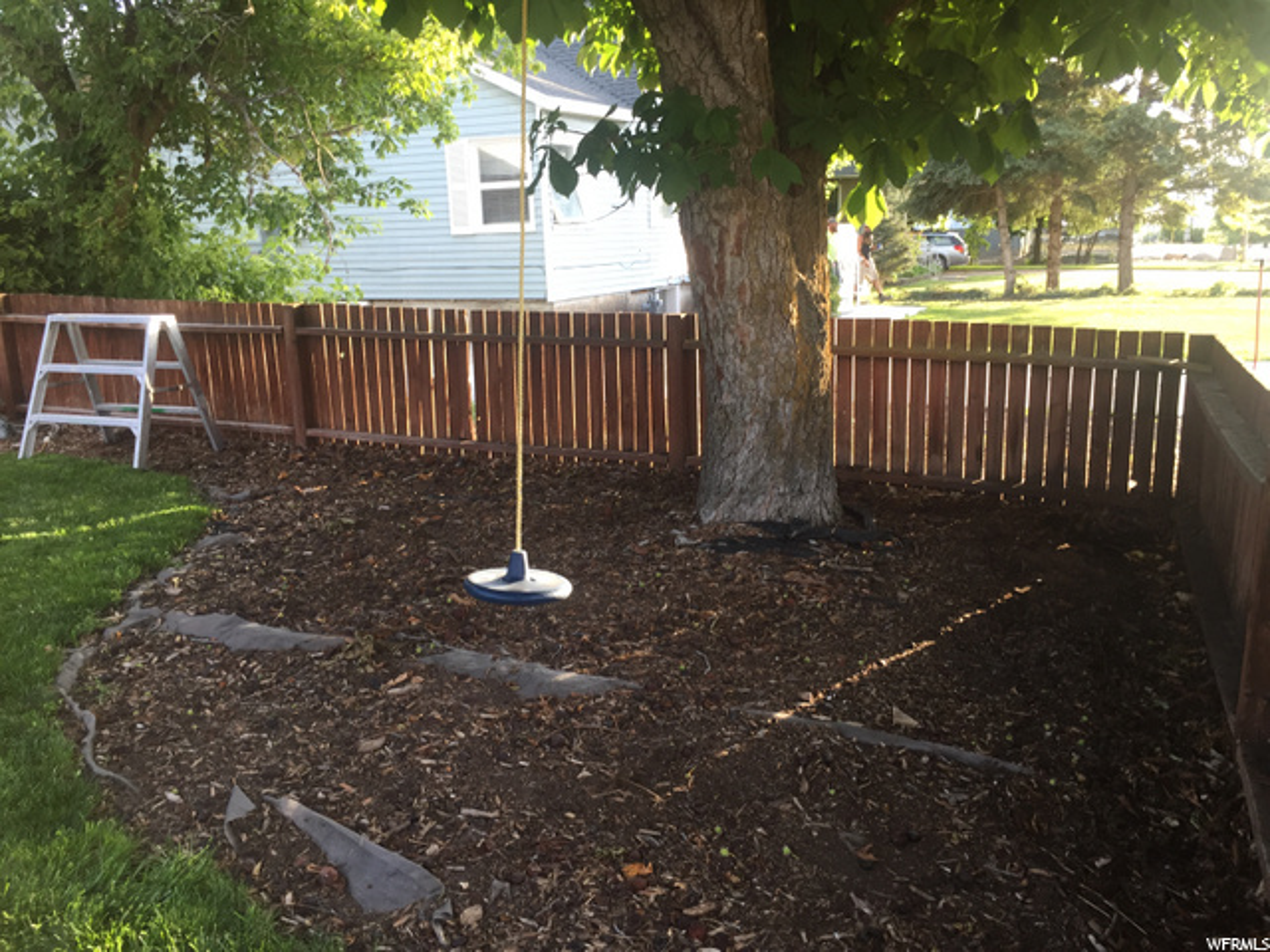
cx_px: 635
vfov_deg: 48.2
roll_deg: +1.0
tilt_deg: -13.3
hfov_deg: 61.7
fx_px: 1064
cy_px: 476
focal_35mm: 29
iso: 50
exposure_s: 1/120
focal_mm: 4.15
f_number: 2.2
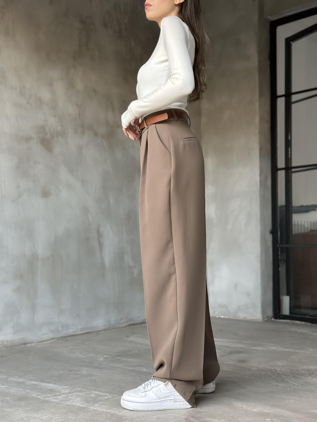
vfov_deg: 39.7
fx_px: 586
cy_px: 211
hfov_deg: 30.3
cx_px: 158
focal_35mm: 48
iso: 400
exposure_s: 1/49
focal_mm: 6.86
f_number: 1.78
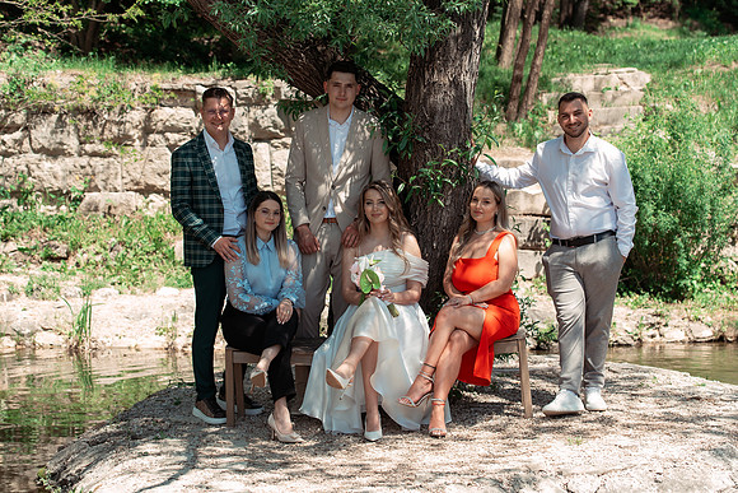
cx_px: 369
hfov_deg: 22.6
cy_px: 246
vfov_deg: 15.2
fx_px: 1845
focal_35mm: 90
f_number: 4.5
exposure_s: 1/400
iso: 200
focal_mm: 90
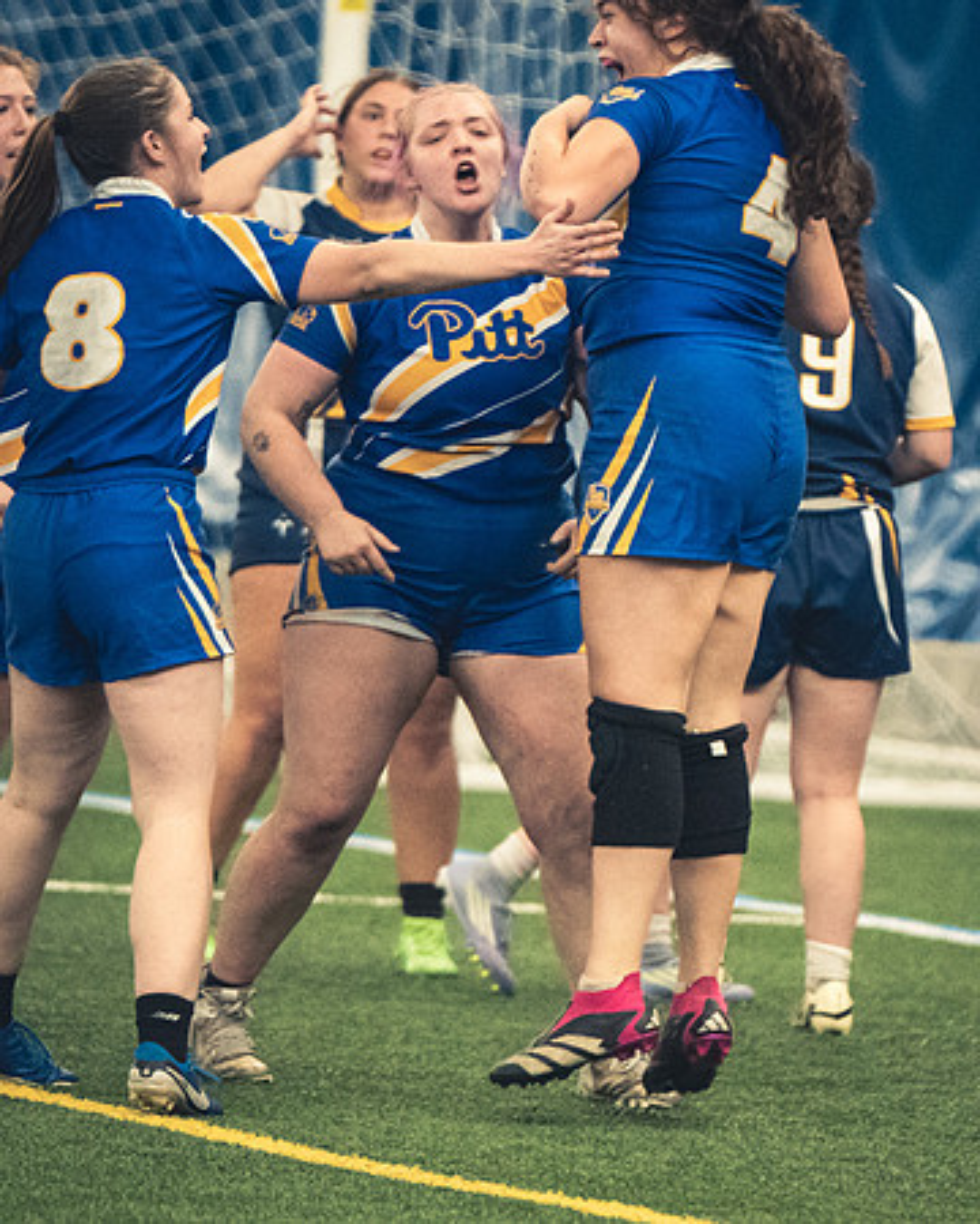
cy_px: 624
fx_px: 15633
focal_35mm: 431
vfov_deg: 4.5
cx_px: 925
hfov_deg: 3.6
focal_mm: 200
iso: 12800
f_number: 2.8
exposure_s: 1/500
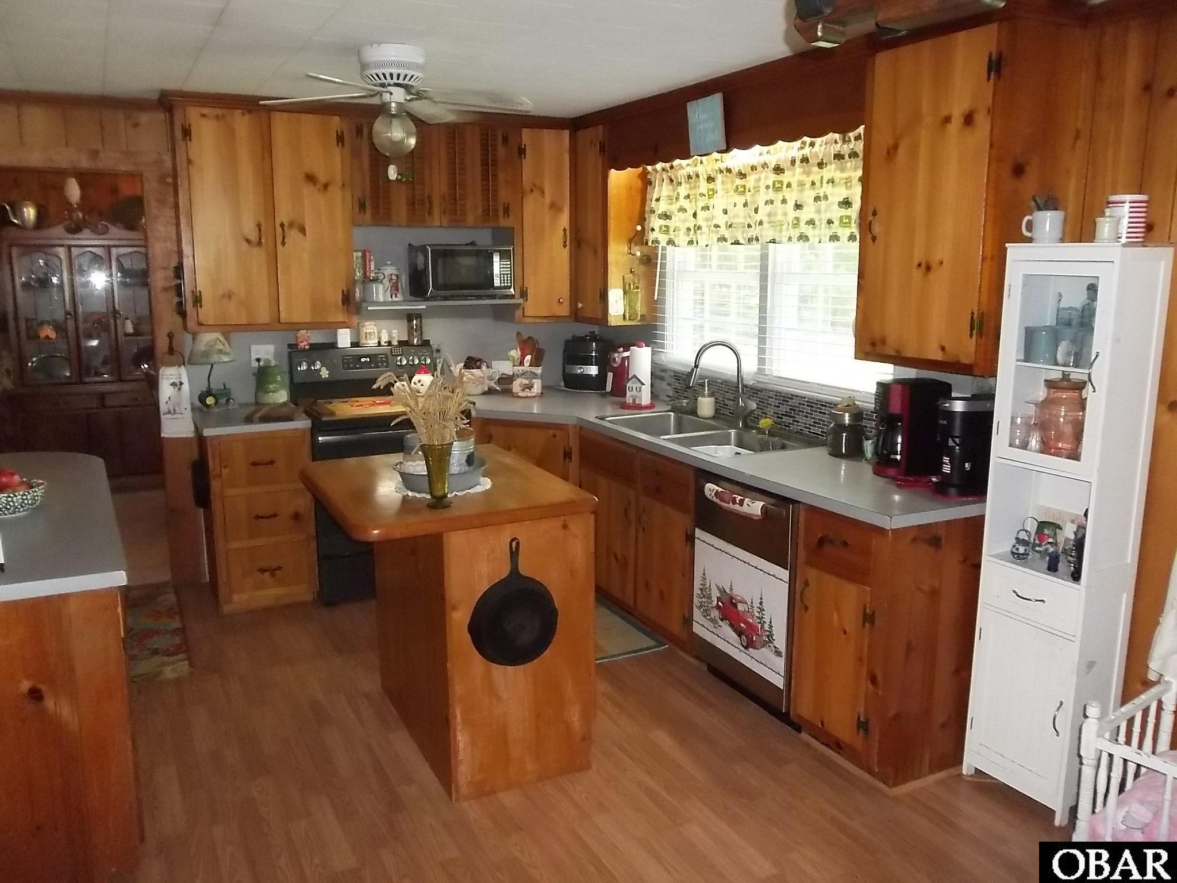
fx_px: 918
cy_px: 442
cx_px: 588
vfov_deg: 51.4
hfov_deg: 65.3
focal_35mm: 27
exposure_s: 1/30
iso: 400
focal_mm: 4.9
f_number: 3.5
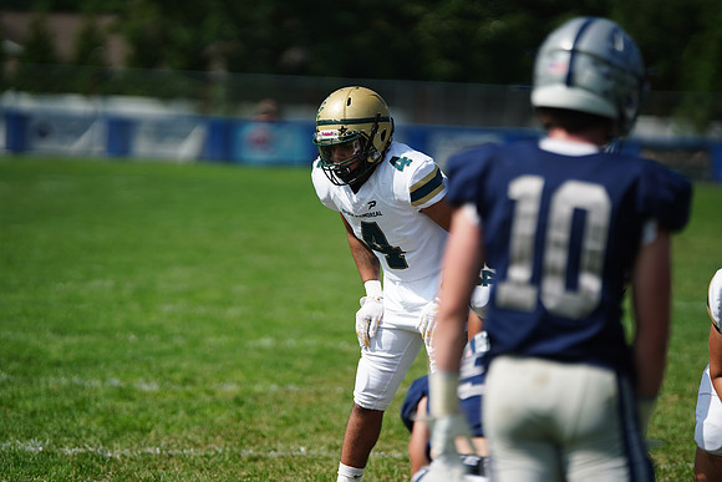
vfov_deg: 5.3
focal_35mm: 261
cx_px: 361
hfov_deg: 7.9
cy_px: 241
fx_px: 5235
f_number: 2.8
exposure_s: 1/6400
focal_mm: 261
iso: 400
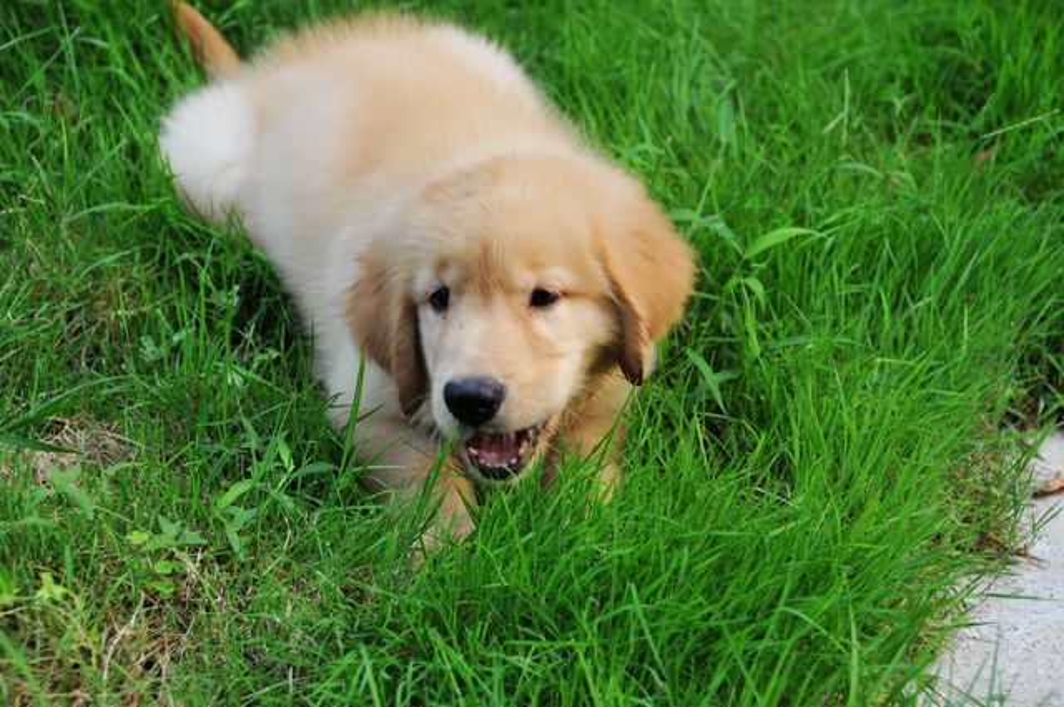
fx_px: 2435
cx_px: 532
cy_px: 354
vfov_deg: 16.5
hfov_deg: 24.6
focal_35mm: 82
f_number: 5
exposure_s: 1/100
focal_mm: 55
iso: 200
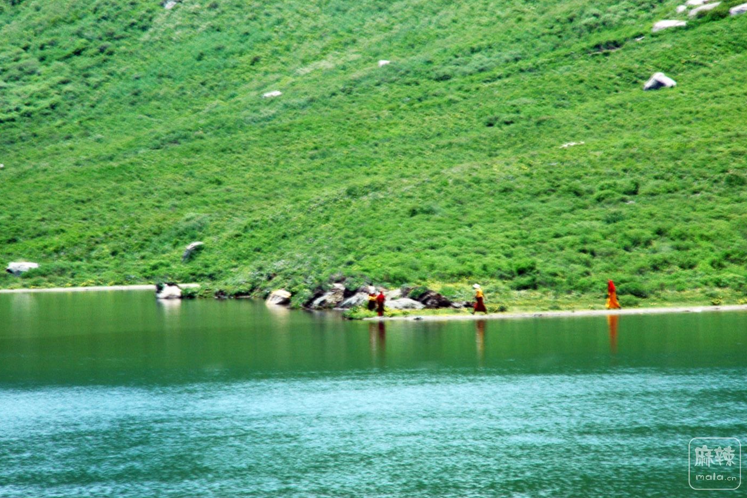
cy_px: 248
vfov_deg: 4.6
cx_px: 373
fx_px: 6266
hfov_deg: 6.8
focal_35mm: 302
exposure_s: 1/30
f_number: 18
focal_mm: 200
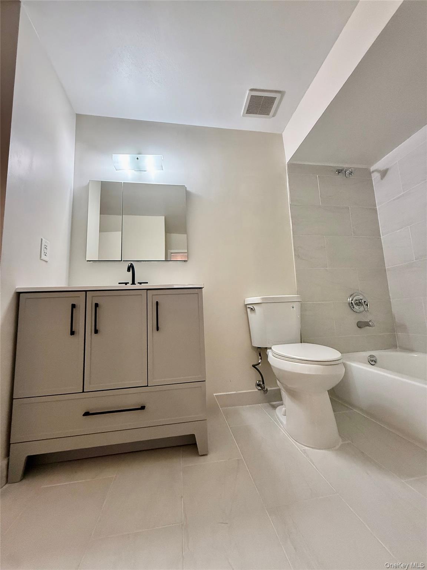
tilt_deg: +9.6
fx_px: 230
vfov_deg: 102.1
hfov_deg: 85.7
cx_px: 214
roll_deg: +1.9
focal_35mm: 14
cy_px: 285
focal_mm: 2.22
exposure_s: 1/120
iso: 500
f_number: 2.2
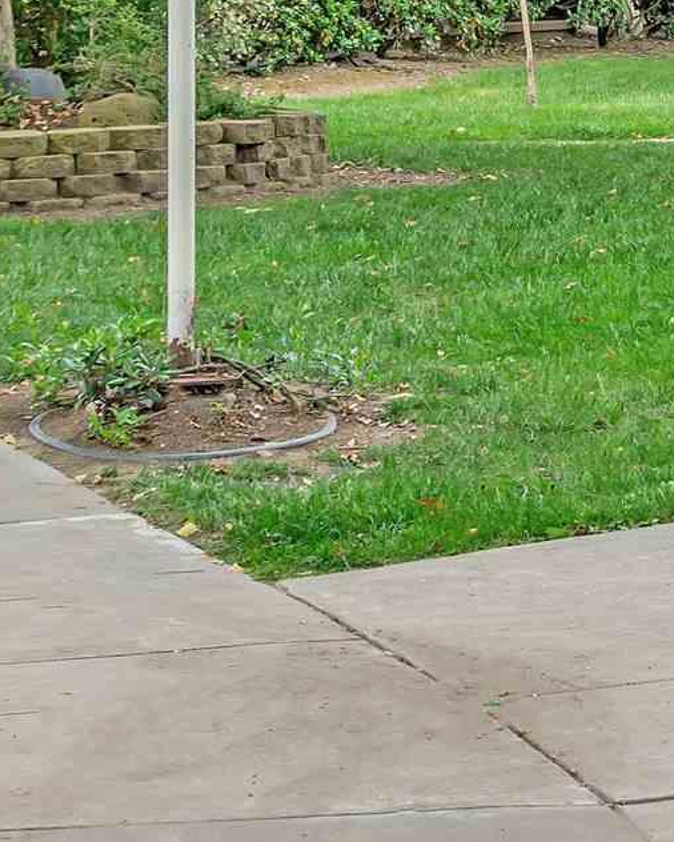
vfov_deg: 12.2
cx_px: 777
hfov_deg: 9.8
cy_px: -152
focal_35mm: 155
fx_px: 3863
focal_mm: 34
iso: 100
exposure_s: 1/50
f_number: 8
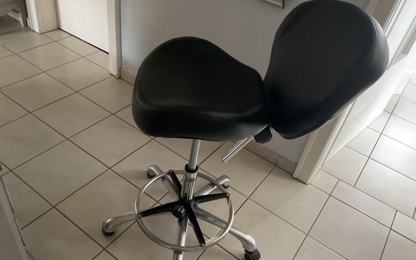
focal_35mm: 31
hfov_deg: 61.2
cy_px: 137
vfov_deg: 40.6
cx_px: 209
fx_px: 351
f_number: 1.8
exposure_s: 1/30
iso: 250
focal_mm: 3
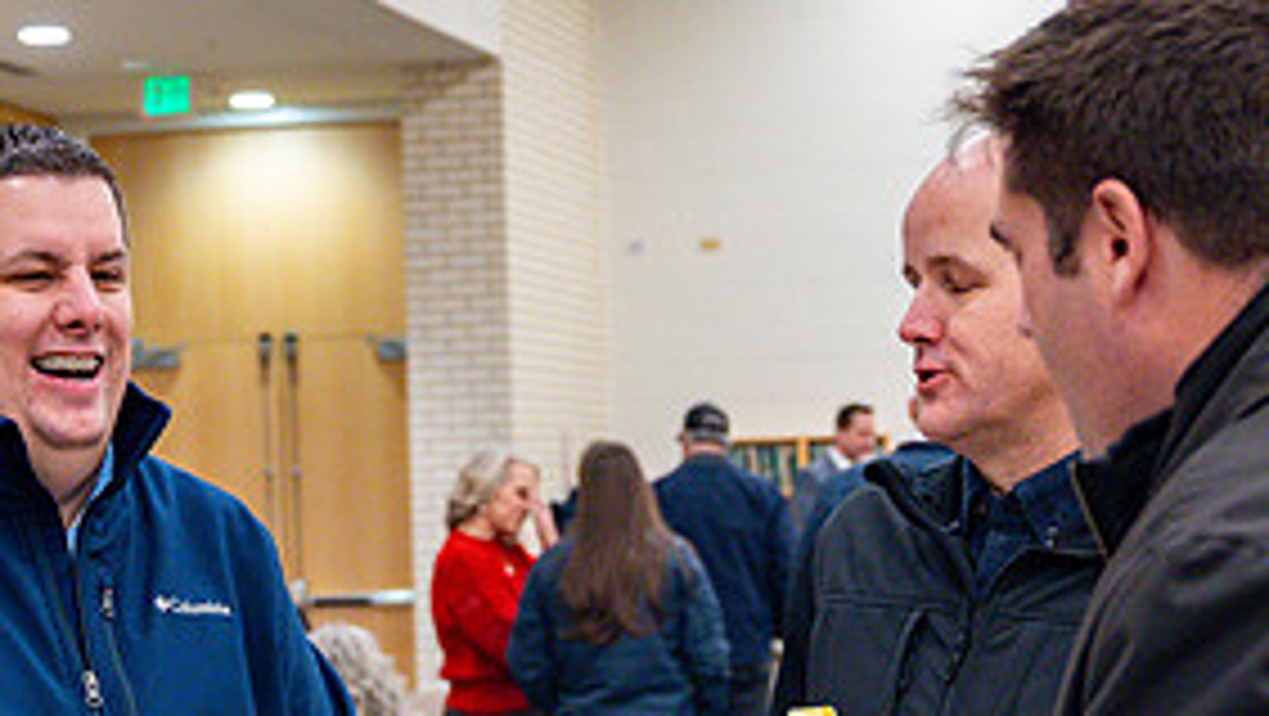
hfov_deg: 17.1
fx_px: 4208
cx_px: 498
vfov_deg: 9.7
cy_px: 712
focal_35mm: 125
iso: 1250
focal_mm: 47
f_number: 4
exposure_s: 1/200
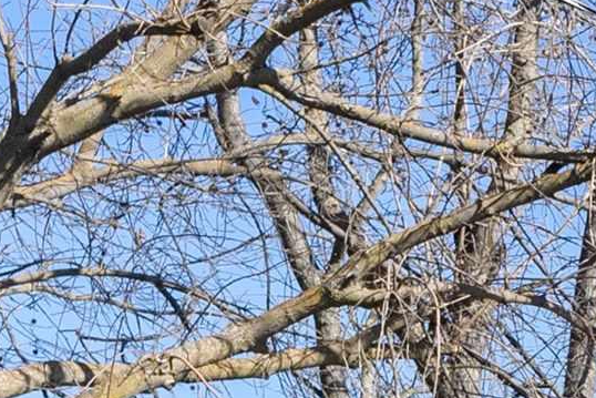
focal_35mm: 177
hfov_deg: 10.5
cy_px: 945
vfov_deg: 7.3
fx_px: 2931
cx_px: 1244
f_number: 9
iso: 100
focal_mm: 31
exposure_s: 1/60
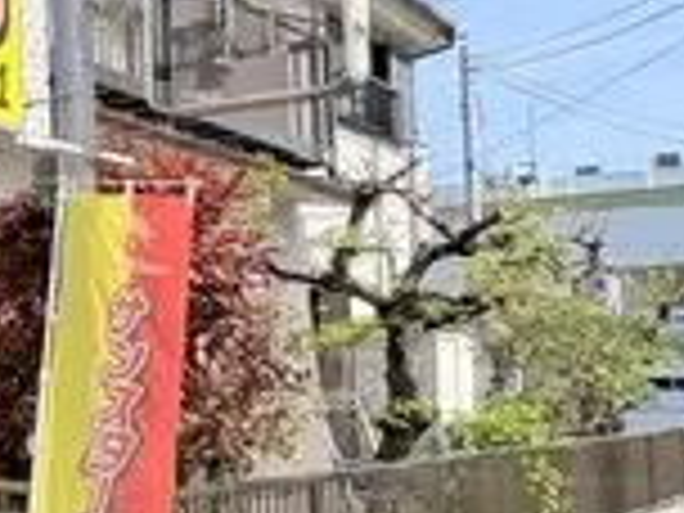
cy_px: 279
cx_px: -504
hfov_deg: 22.2
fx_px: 1166
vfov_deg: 24.8
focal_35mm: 59
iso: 64
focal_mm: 2.22
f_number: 2.2
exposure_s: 1/968
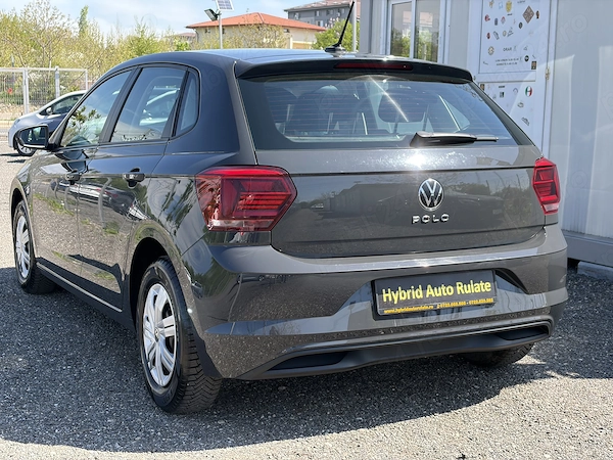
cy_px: 230
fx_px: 921
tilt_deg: -8.7
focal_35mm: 52
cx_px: 306
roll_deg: +0.0
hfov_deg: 36.8
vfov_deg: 28.0
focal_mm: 5.96
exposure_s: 1/773
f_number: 1.6
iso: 40
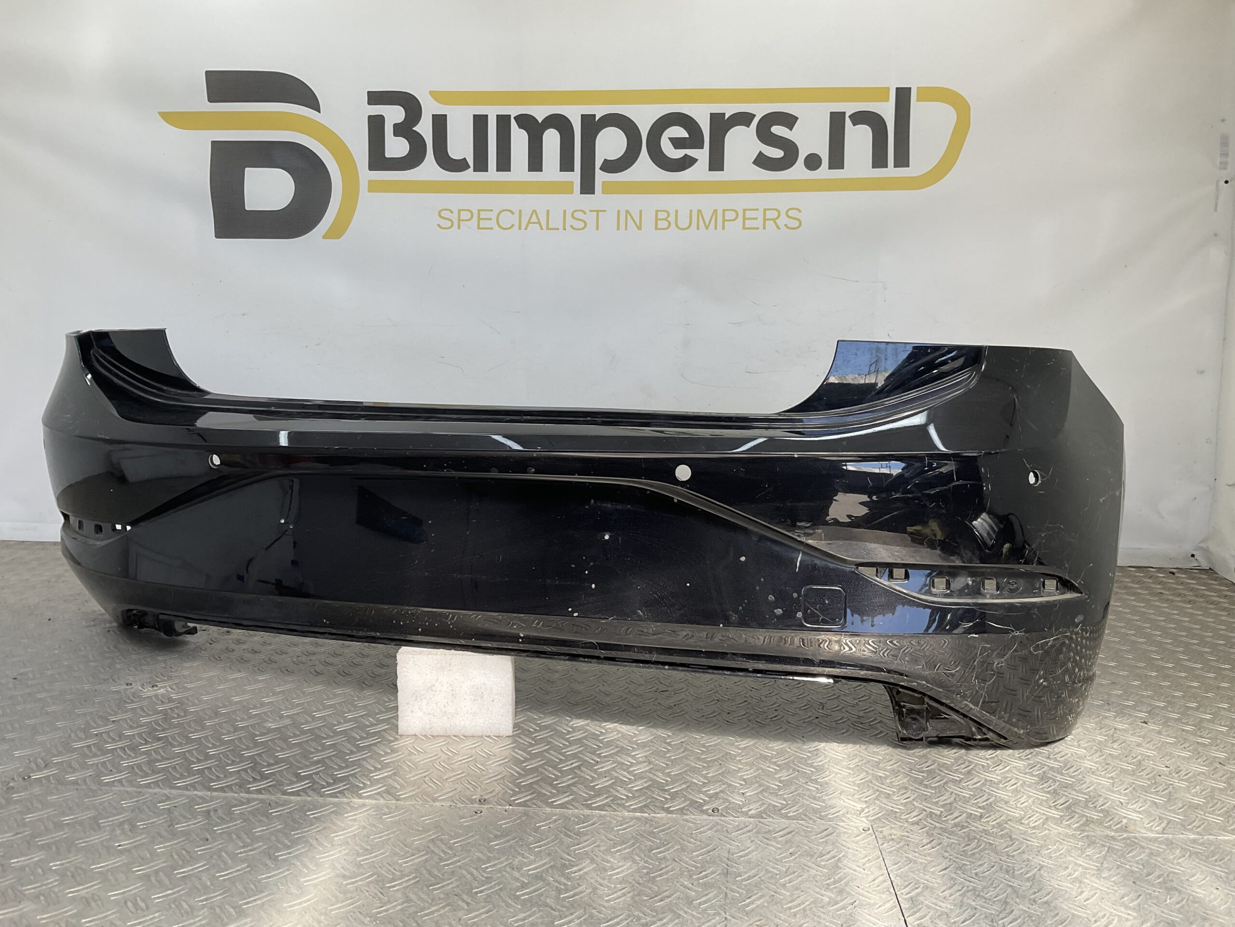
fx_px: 1035
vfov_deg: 48.2
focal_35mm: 29
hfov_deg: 61.7
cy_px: 464
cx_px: 618
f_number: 1.8
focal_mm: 3
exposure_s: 1/232
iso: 16
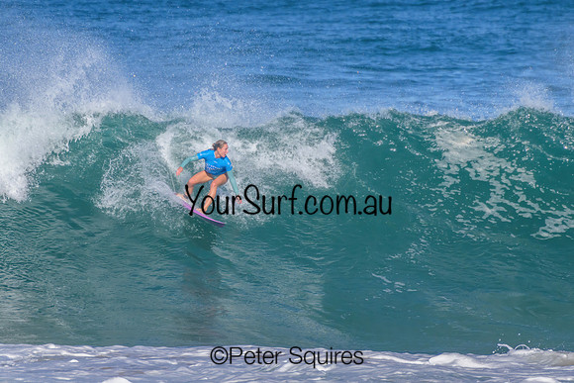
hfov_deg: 2.3
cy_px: 178
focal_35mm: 911
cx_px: 267
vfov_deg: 1.5
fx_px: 14523
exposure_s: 1/3200
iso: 1600
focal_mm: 850
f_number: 11
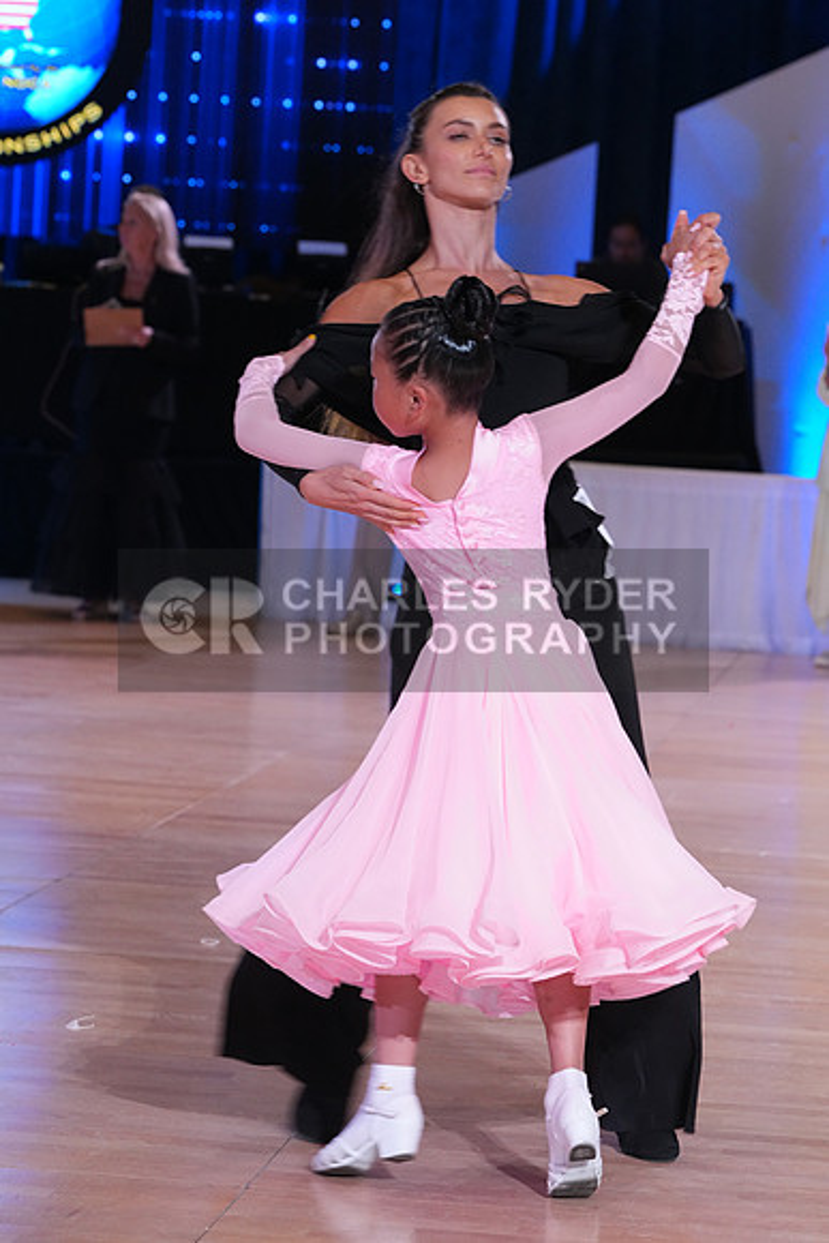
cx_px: 414
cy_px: 622
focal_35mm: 114
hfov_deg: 12.0
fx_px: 3935
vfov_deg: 17.9
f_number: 6.3
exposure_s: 1/250
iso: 3200
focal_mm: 114
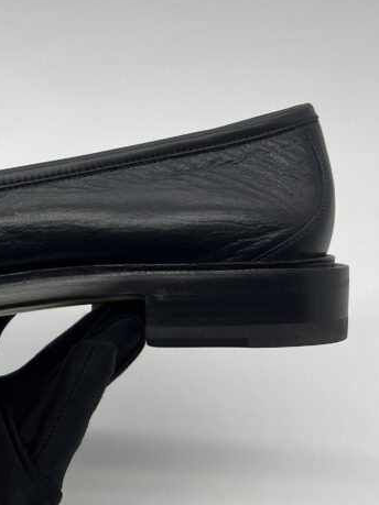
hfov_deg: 23.6
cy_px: 241
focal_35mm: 58
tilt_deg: -35.4
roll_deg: +1.3
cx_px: -40
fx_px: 847
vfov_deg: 33.2
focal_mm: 5.7
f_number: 1.5
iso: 40
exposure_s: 1/238
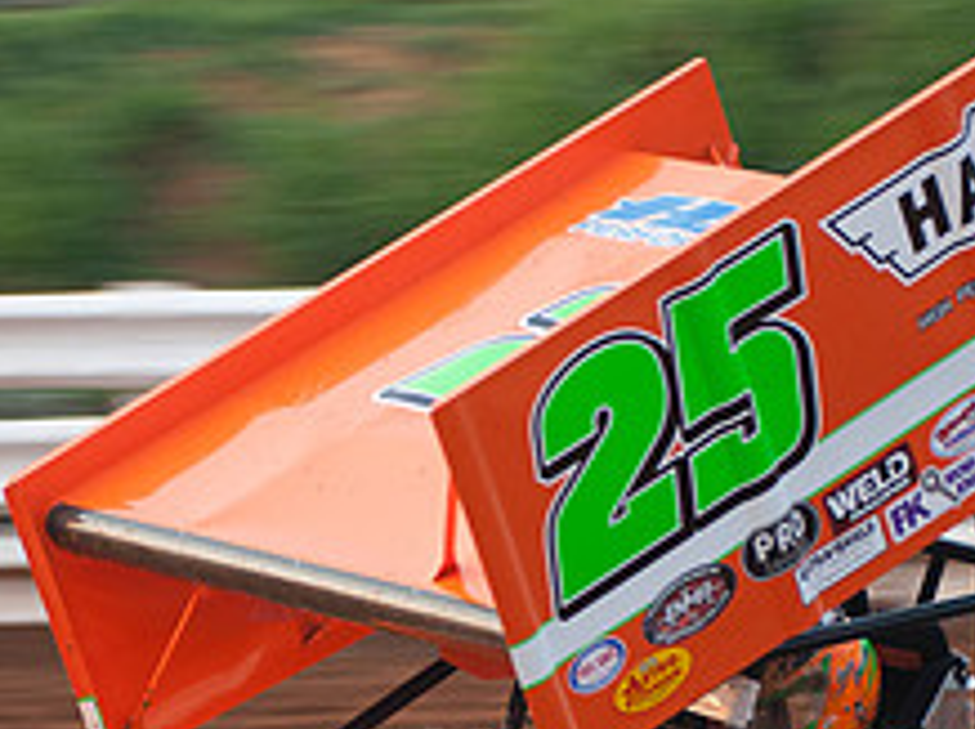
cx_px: 434
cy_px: 581
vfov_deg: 4.8
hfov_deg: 6.4
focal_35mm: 308
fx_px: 8666
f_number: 3.5
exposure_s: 1/400
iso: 250
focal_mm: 80
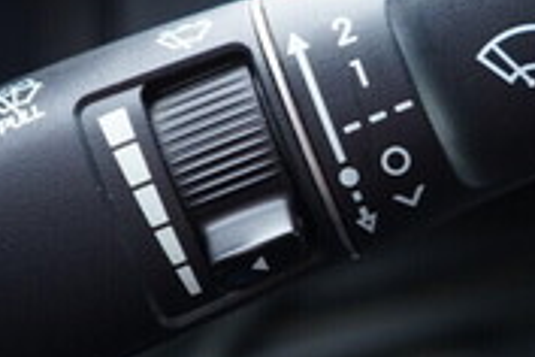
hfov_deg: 18.2
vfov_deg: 12.2
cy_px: 104
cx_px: 369
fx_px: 1664
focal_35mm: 112
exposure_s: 1/40
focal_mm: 24
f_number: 2.8
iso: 400
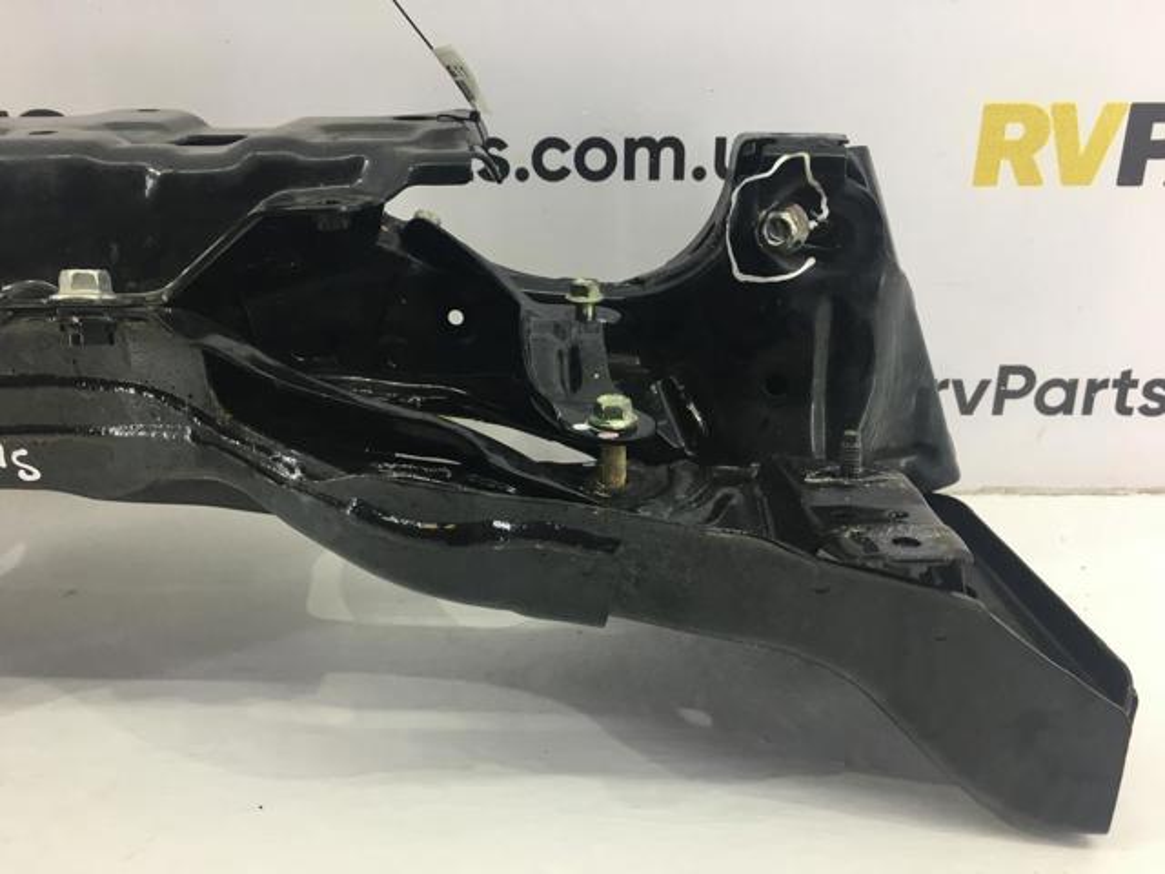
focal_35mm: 29
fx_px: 976
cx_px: 582
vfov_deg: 48.2
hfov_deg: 61.7
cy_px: 437
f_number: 2.2
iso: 32
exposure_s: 1/33
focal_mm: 4.15
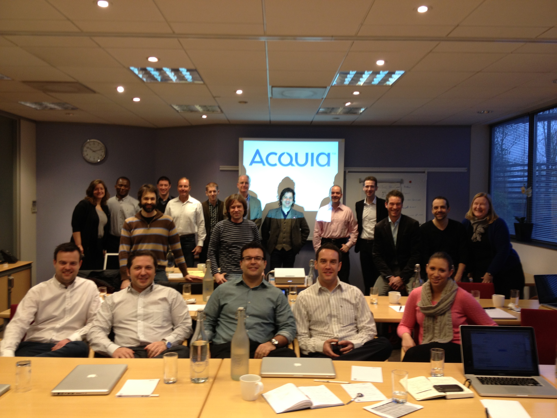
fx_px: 563
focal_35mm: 35
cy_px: 209
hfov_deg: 52.6
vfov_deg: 40.7
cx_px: 278
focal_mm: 4.28
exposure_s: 1/20
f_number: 2.4
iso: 64
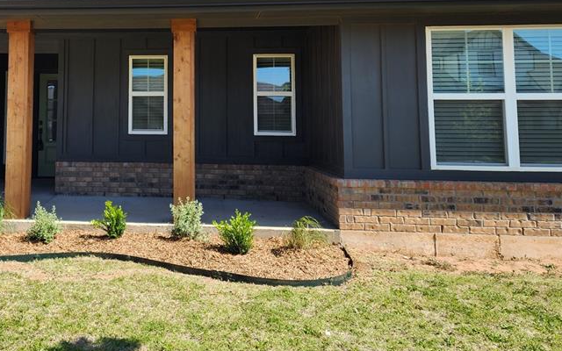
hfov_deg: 48.6
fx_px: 597
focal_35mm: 39
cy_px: 89
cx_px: 148
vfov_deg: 32.2
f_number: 1.8
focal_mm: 6.4
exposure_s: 1/512
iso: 12
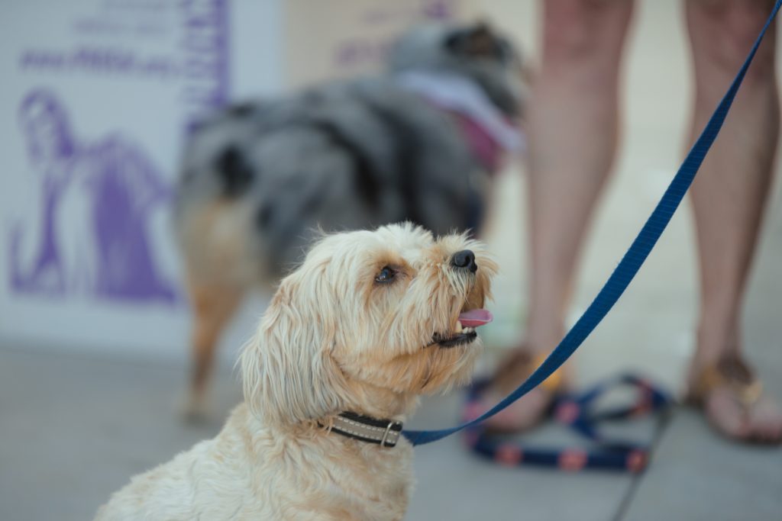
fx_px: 4345
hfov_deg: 10.3
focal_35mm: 200
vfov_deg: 6.9
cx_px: 391
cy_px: 260
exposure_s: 1/1250
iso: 320
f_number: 2.8
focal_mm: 200
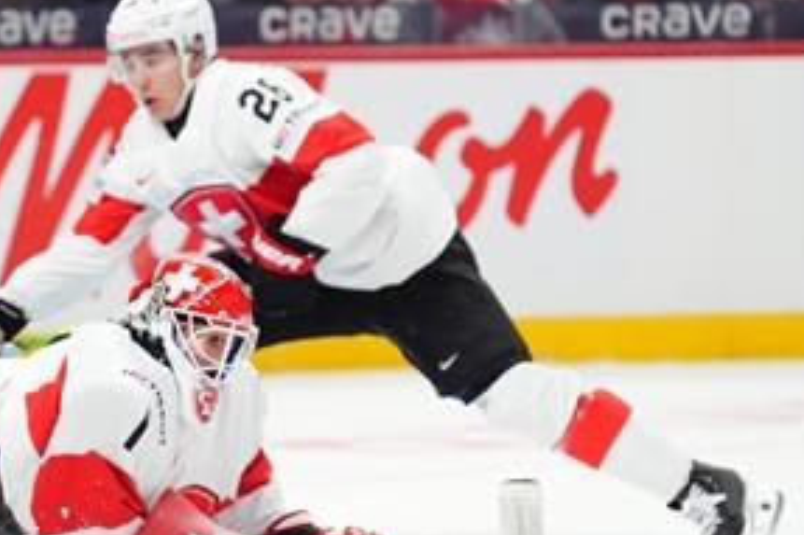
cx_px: -81
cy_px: 282
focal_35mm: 322
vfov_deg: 4.3
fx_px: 7187
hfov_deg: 6.4
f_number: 2.8
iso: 3200
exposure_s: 1/2500
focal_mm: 142
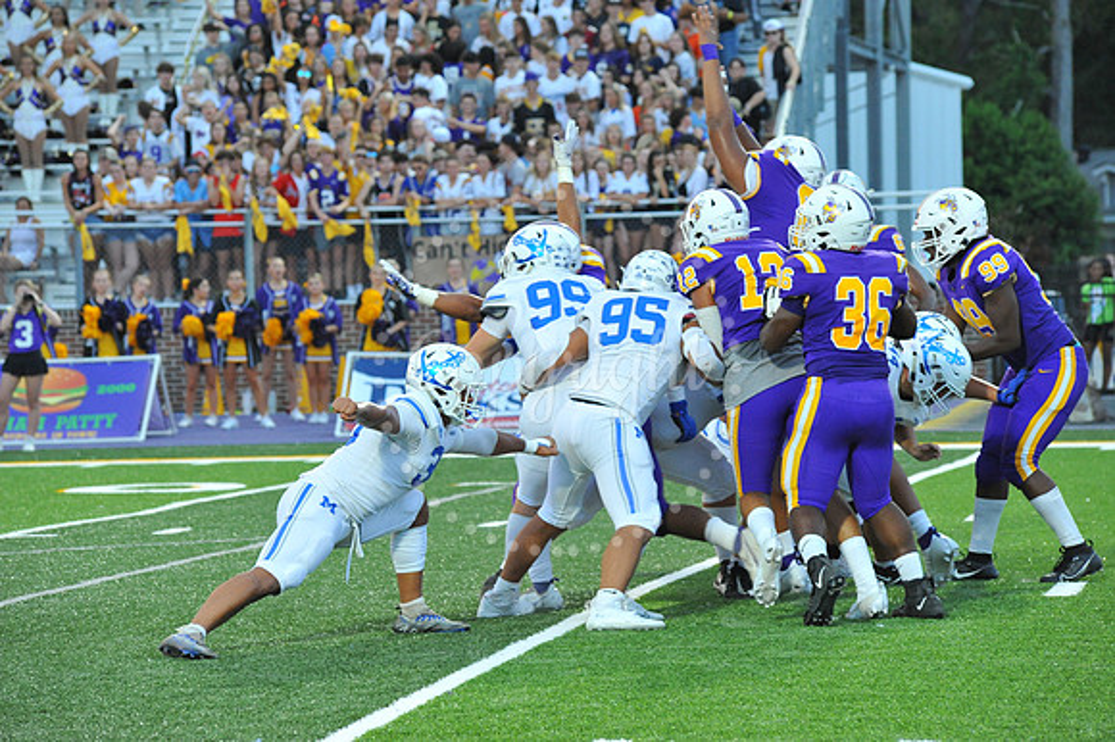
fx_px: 6191
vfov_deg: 6.9
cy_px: 371
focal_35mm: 200
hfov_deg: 10.3
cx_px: 558
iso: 3200
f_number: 7.1
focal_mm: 200
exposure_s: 1/320
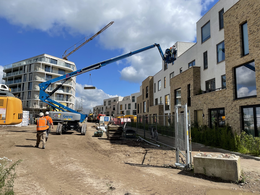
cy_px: 98
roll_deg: -0.9
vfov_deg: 53.1
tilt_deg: +6.9
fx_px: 195
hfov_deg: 67.3
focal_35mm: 26
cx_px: 130
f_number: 1.6
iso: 32
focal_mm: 4.2
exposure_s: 1/4651
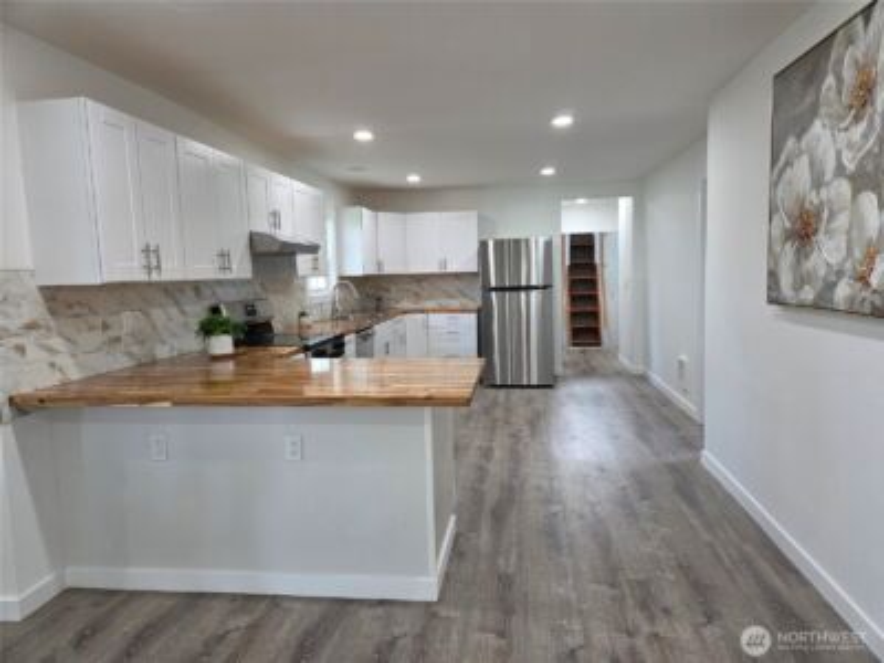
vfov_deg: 58.9
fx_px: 587
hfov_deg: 73.9
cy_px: 332
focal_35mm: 23
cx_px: 442
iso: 200
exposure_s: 1/120
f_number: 1.8
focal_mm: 5.4
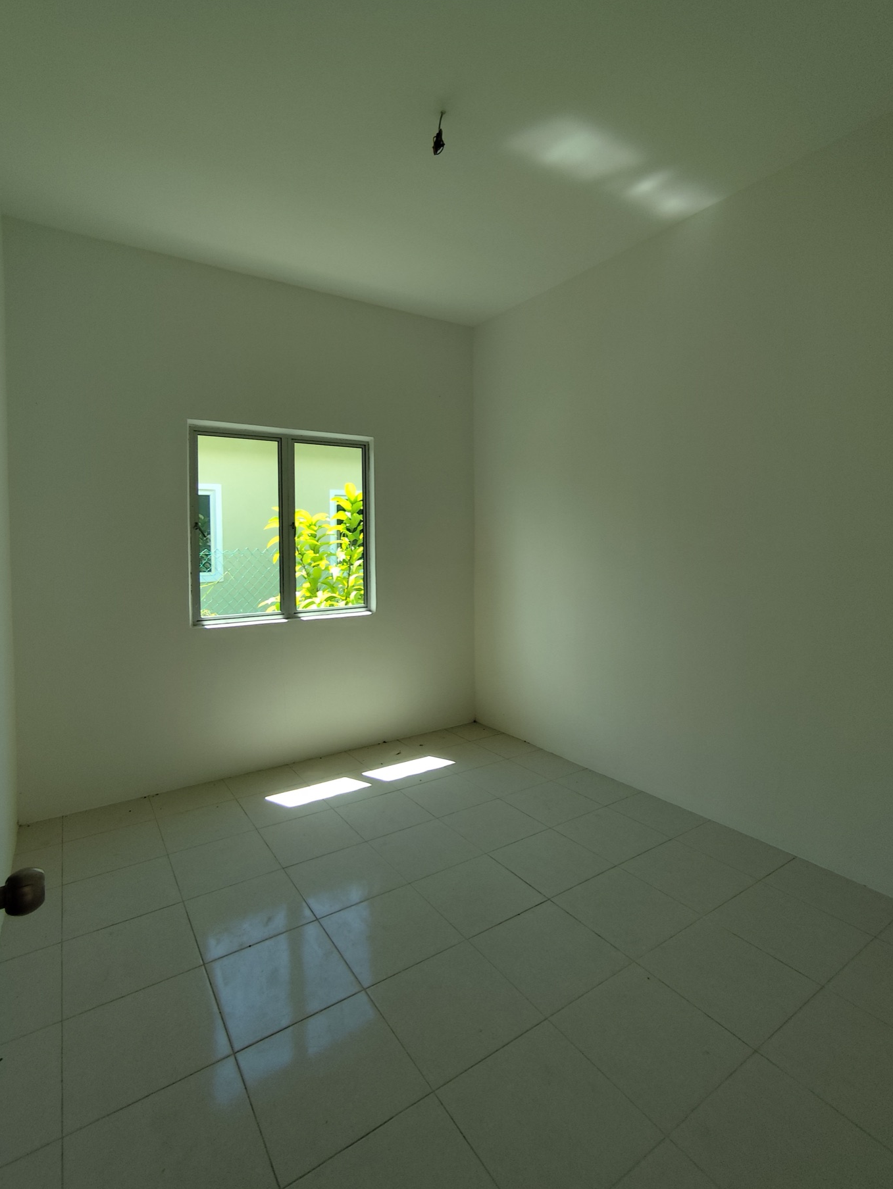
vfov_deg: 90.9
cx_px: 431
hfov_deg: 74.8
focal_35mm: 17
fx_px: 584
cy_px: 559
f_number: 2.2
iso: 50
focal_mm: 1.65
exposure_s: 1/288
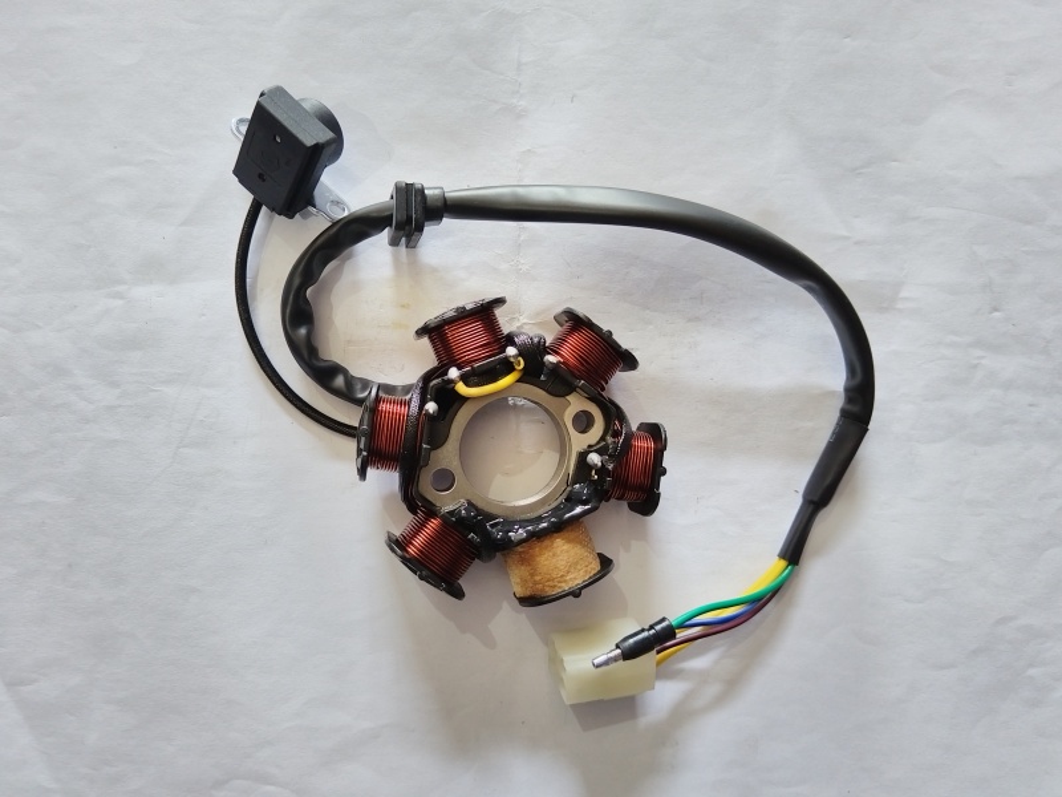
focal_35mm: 26
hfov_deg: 67.3
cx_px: 531
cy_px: 398
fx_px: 798
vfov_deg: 53.1
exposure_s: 1/100
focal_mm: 4.95
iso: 1382
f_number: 1.9
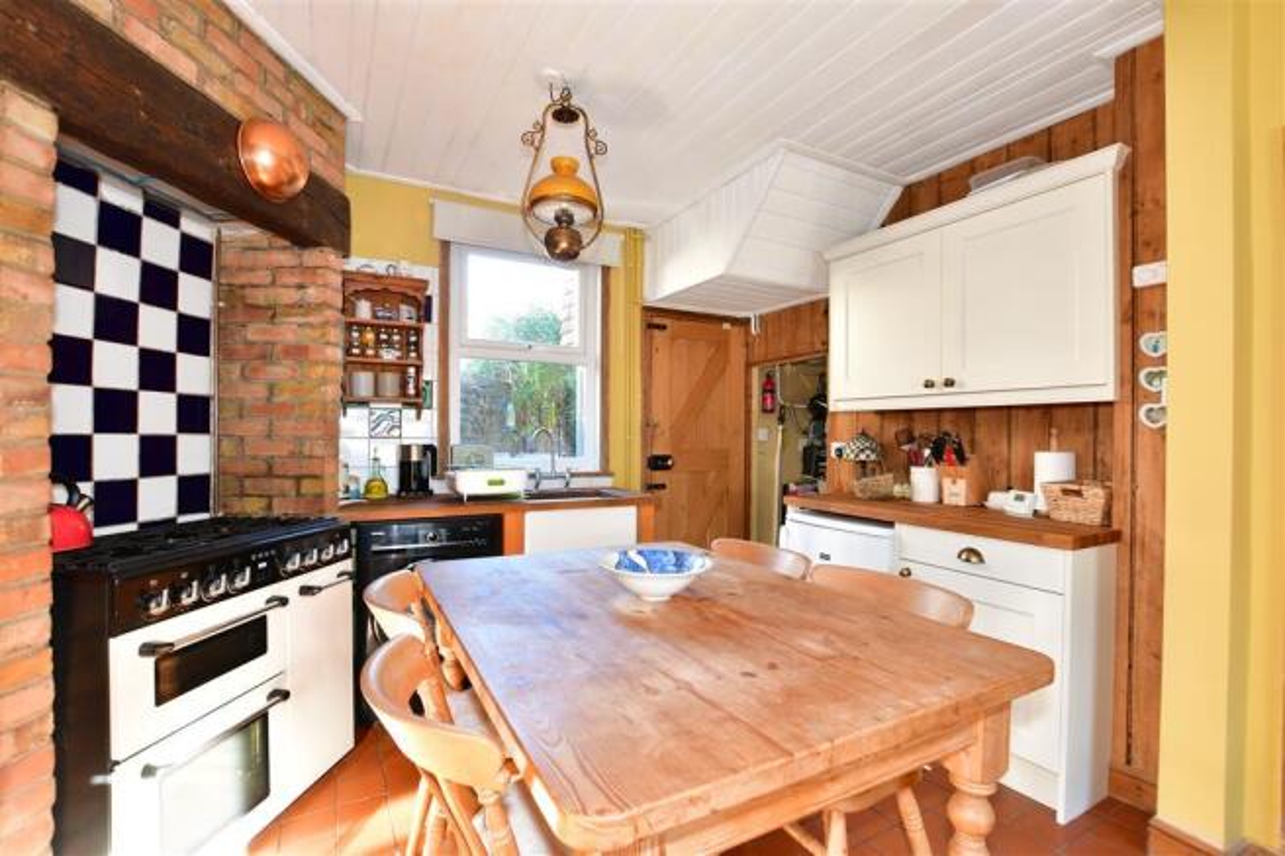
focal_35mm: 15
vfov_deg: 77.3
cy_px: 428
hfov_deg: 100.4
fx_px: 535
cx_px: 642
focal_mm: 10
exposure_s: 1/3
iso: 160
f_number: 7.1
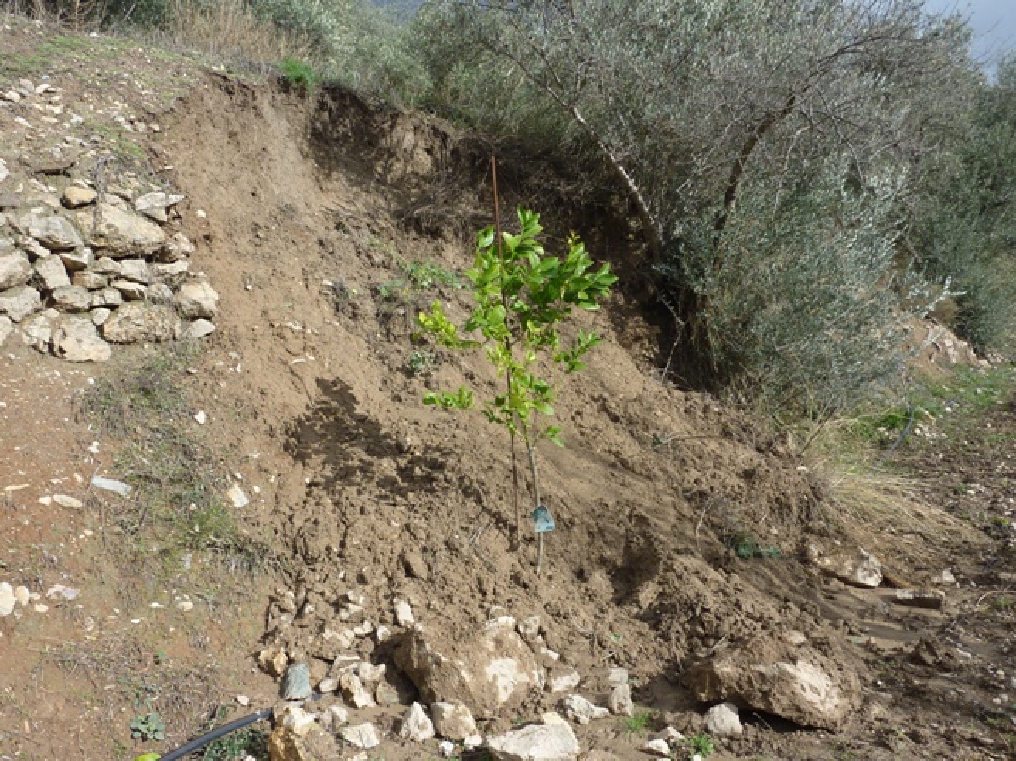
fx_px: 880
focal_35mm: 30
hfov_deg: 60.0
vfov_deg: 46.8
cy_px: 380
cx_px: 508
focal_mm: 5
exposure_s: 1/500
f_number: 4.5
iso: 80
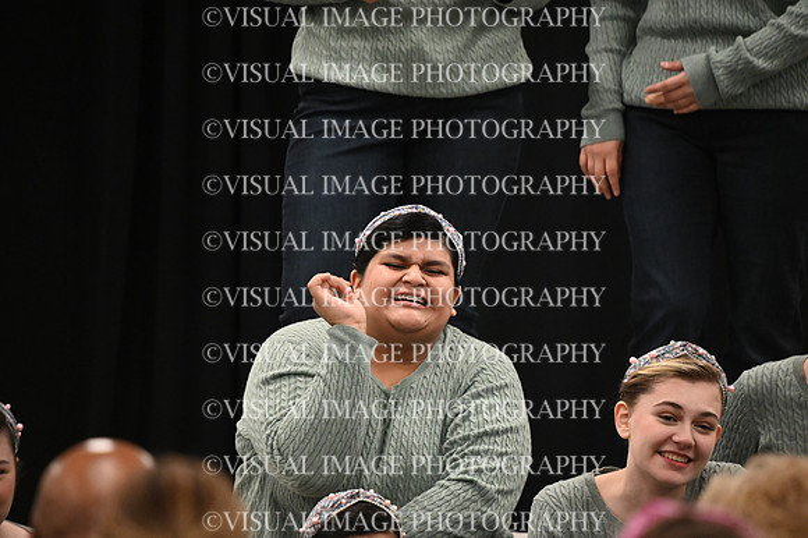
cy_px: 269
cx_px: 404
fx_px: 11215
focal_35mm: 500
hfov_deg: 4.1
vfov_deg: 2.7
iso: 8000
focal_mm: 500
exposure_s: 1/200
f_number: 6.3
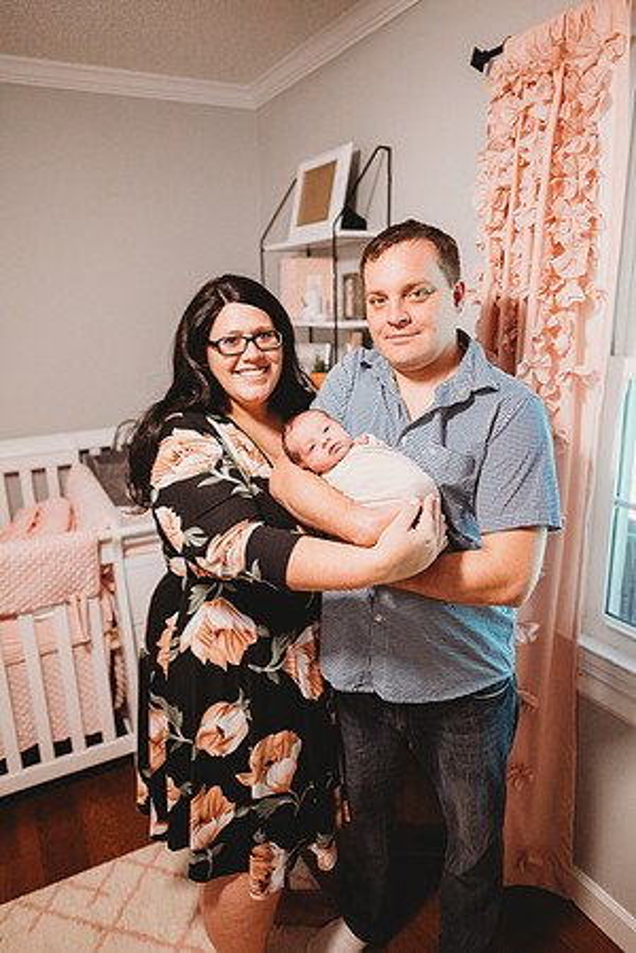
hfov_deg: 53.1
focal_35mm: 24
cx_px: 318
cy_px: 476
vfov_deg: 73.7
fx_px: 636
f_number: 2.2
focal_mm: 24
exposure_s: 1/160
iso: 2000
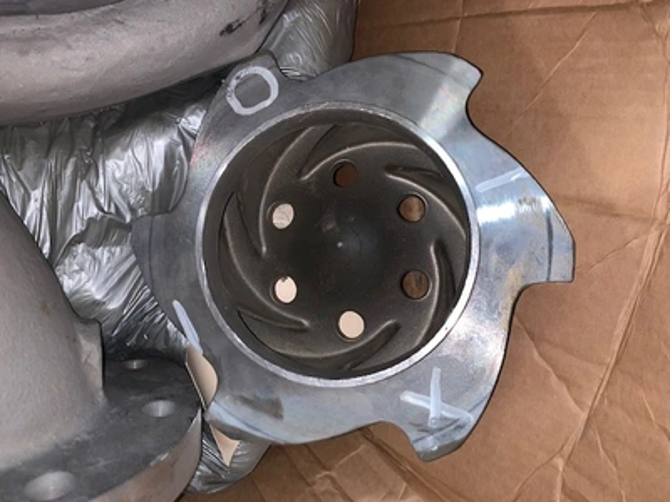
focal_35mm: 26
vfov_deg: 53.1
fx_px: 503
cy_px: 251
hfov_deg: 67.3
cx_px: 335
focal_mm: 4.25
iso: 25
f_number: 1.8
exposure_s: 1/4
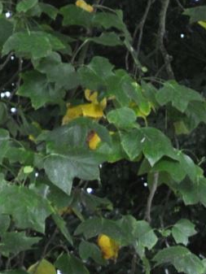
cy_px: 693
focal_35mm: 500
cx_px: 560
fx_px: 3965
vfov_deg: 3.9
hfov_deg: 2.9
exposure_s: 1/60
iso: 560
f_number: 5.6
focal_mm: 55
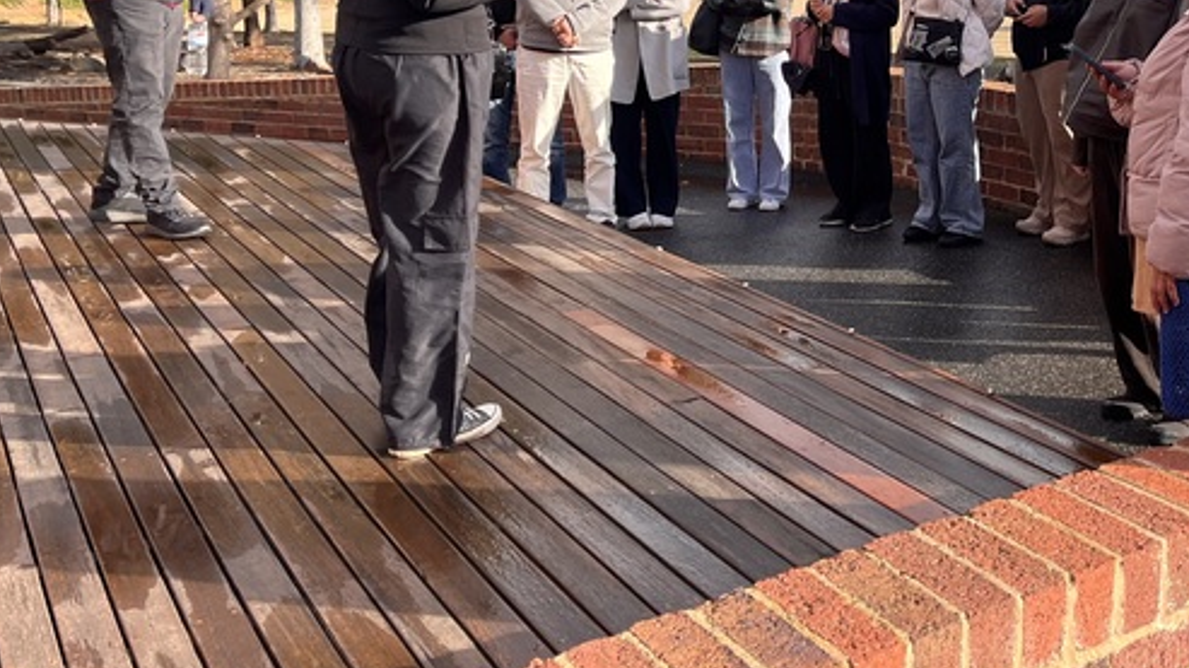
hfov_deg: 43.2
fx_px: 1450
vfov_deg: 25.2
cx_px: 888
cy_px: 70
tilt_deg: -5.6
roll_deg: -0.4
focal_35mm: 46
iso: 50
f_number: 1.6
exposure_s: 1/1117
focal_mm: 5.1
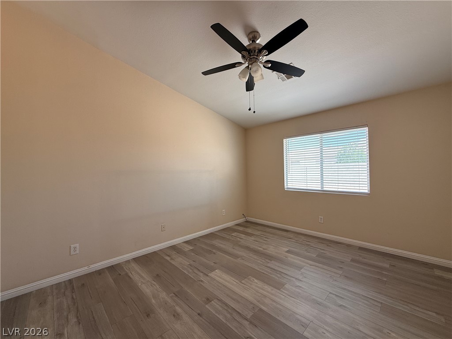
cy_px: 170
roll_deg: +1.3
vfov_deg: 85.7
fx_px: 183
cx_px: 226
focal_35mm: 14
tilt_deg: +0.0
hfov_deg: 102.1
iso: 64
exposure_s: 1/111
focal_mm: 2.22
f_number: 2.2
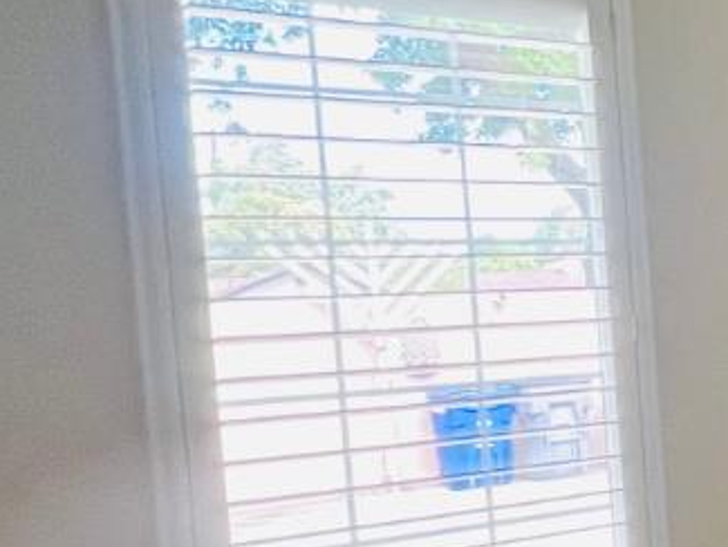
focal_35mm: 60
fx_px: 1262
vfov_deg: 24.3
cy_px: 382
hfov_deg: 24.0
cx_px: 1138
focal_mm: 1.57
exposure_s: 1/120
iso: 200
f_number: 1.8
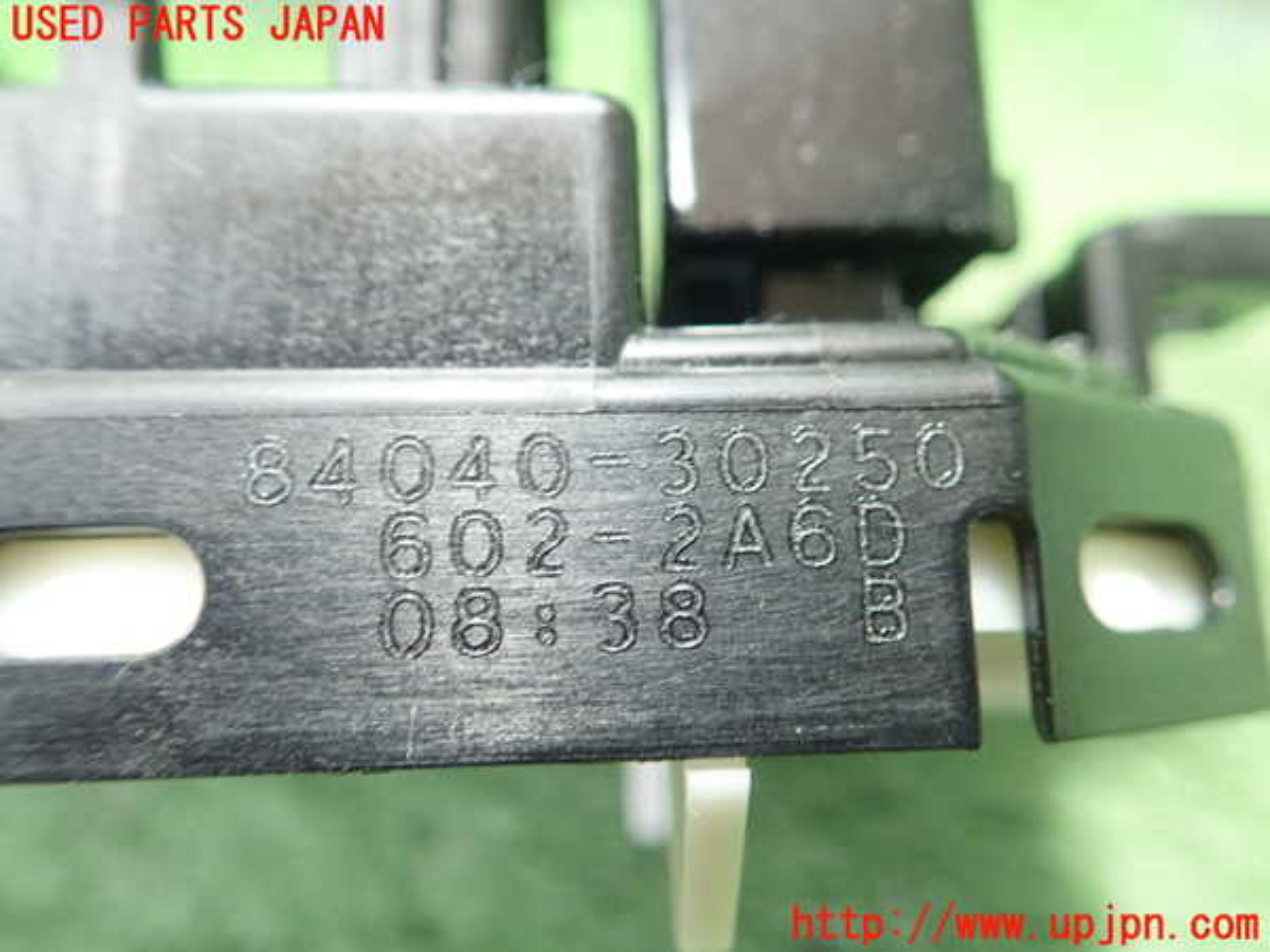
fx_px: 1101
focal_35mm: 30
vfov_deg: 46.8
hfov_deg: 60.0
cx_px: 635
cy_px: 476
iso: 800
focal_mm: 5.5
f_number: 2.3
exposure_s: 1/40
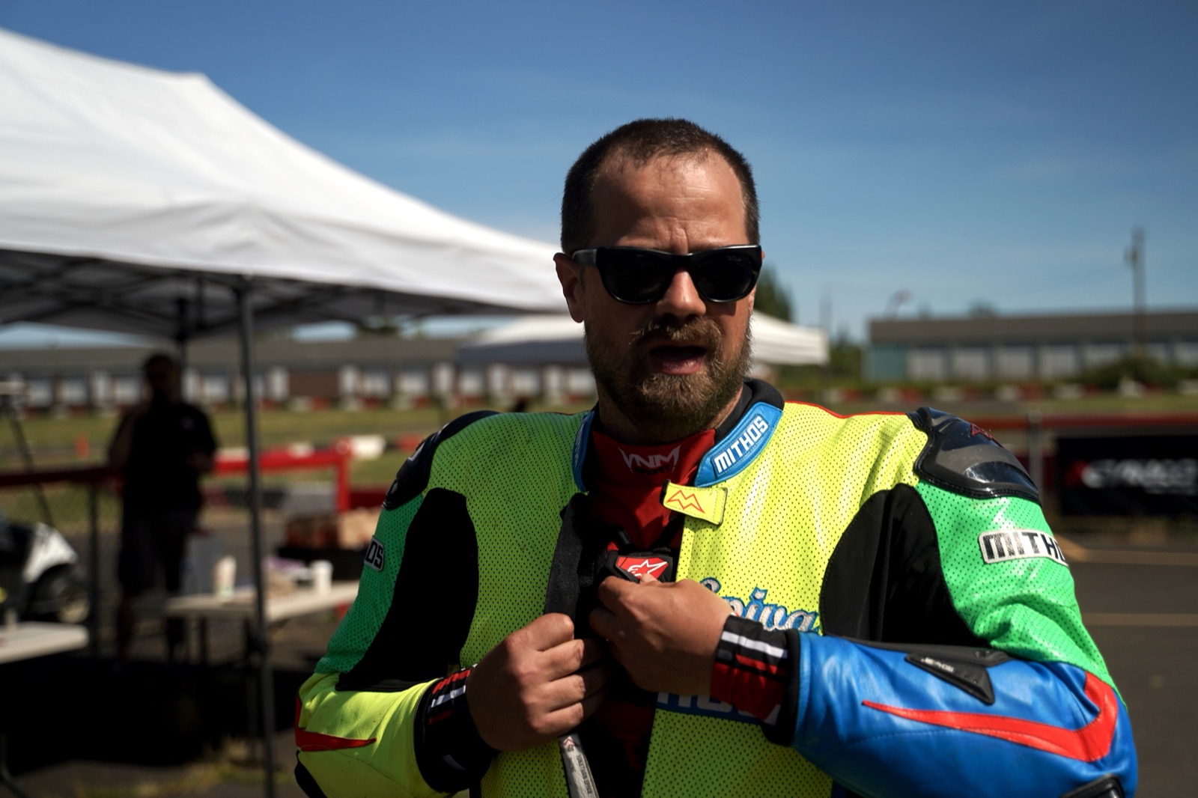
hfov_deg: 45.4
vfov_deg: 31.2
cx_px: 599
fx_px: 1431
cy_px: 399
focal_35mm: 43
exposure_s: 1/400
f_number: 2.8
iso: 100
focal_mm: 43
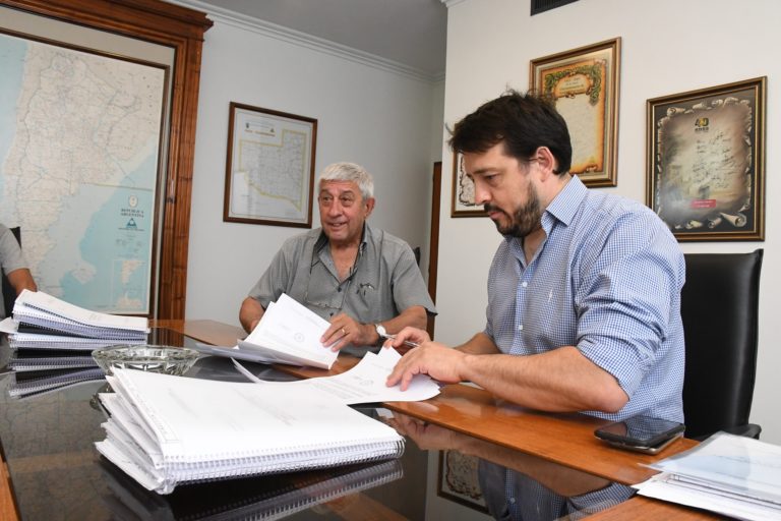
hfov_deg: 67.4
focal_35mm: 27
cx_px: 390
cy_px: 260
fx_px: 586
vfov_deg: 47.9
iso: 3200
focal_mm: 18
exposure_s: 1/250
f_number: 8
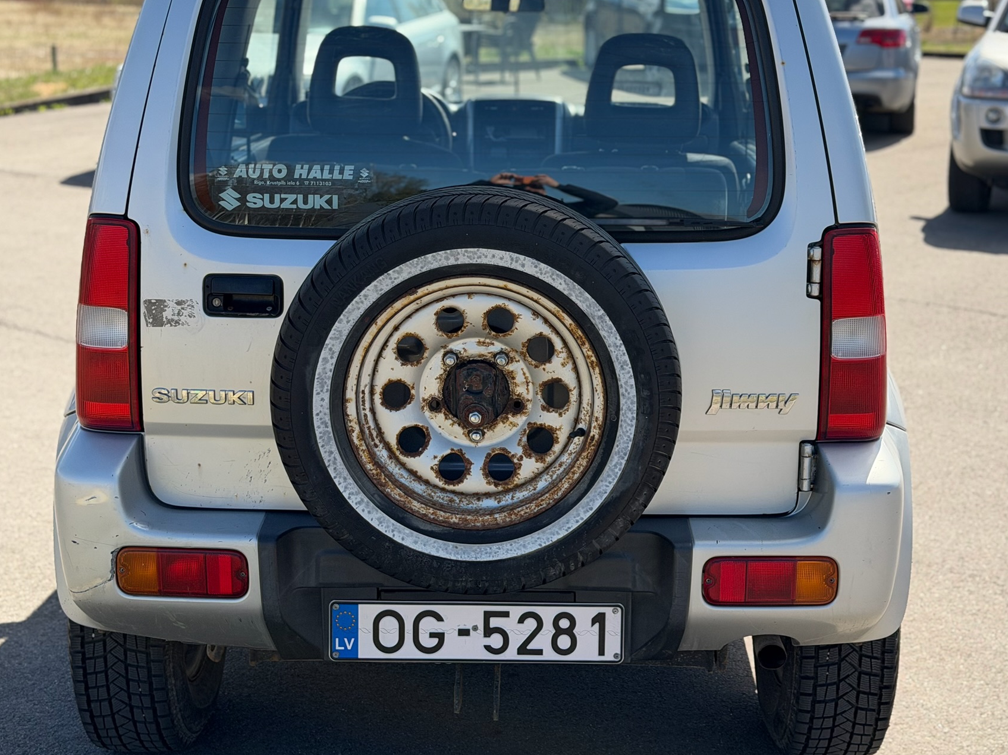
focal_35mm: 58
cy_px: 320
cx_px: 491
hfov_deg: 33.2
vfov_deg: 25.2
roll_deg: -0.7
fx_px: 1689
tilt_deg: -11.1
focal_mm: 6.76
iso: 64
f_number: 1.78
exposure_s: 1/2342
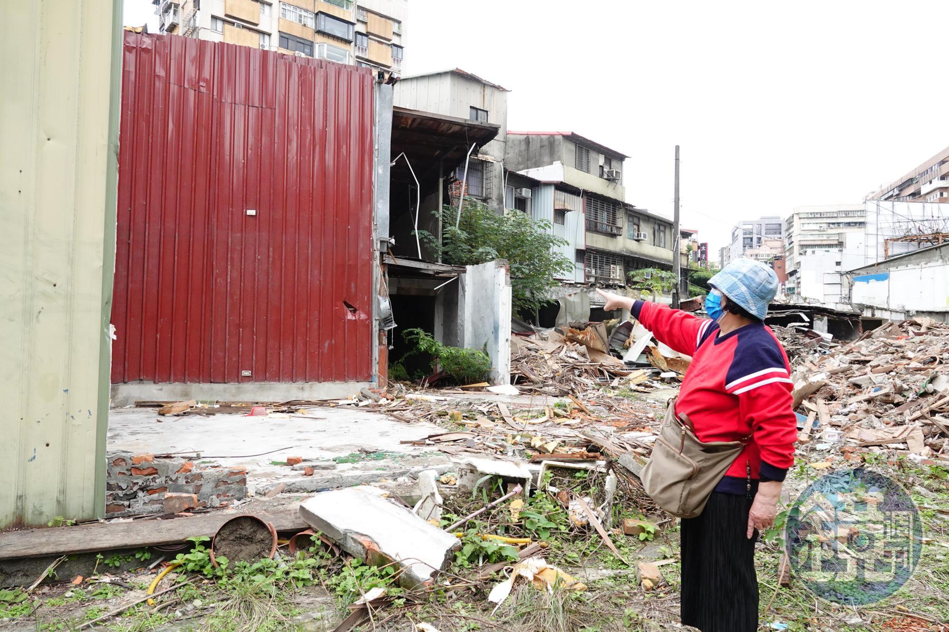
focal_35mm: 24
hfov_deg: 73.7
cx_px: 474
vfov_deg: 53.1
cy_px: 316
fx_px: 633
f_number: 2.4
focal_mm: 8.8
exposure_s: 1/800
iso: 500
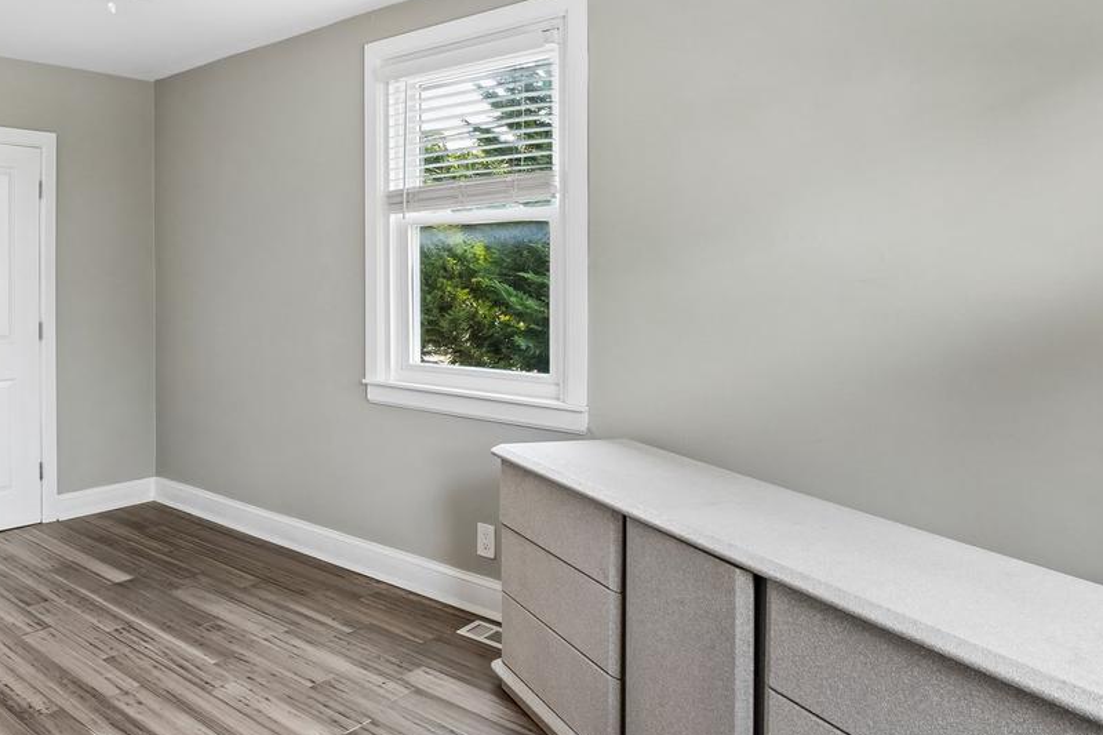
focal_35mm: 27
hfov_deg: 63.9
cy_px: 280
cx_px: 292
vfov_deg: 47.5
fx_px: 827
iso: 250
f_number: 8
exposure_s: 1/7
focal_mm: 10
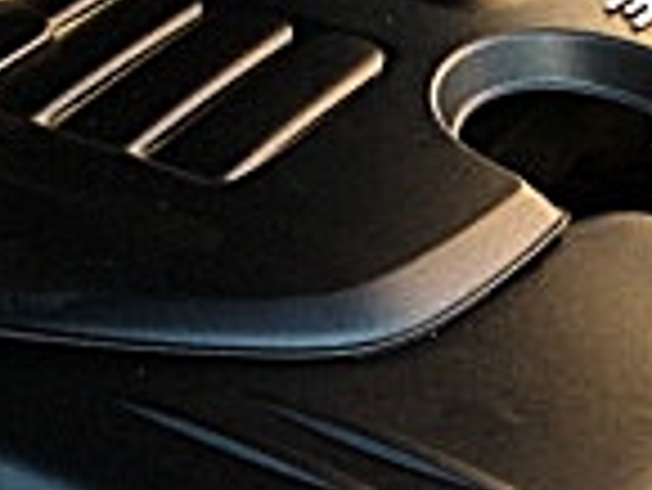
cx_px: 333
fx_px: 2997
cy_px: 544
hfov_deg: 12.4
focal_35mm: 159
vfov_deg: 9.3
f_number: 2.8
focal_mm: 6.3
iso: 400
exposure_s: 1/100
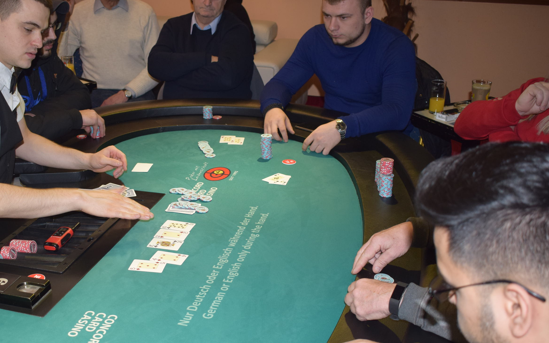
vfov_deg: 27.4
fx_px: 703
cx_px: 209
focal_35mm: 47
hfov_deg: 42.4
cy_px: 203
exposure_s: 1/30
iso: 800
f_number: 3.8
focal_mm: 24
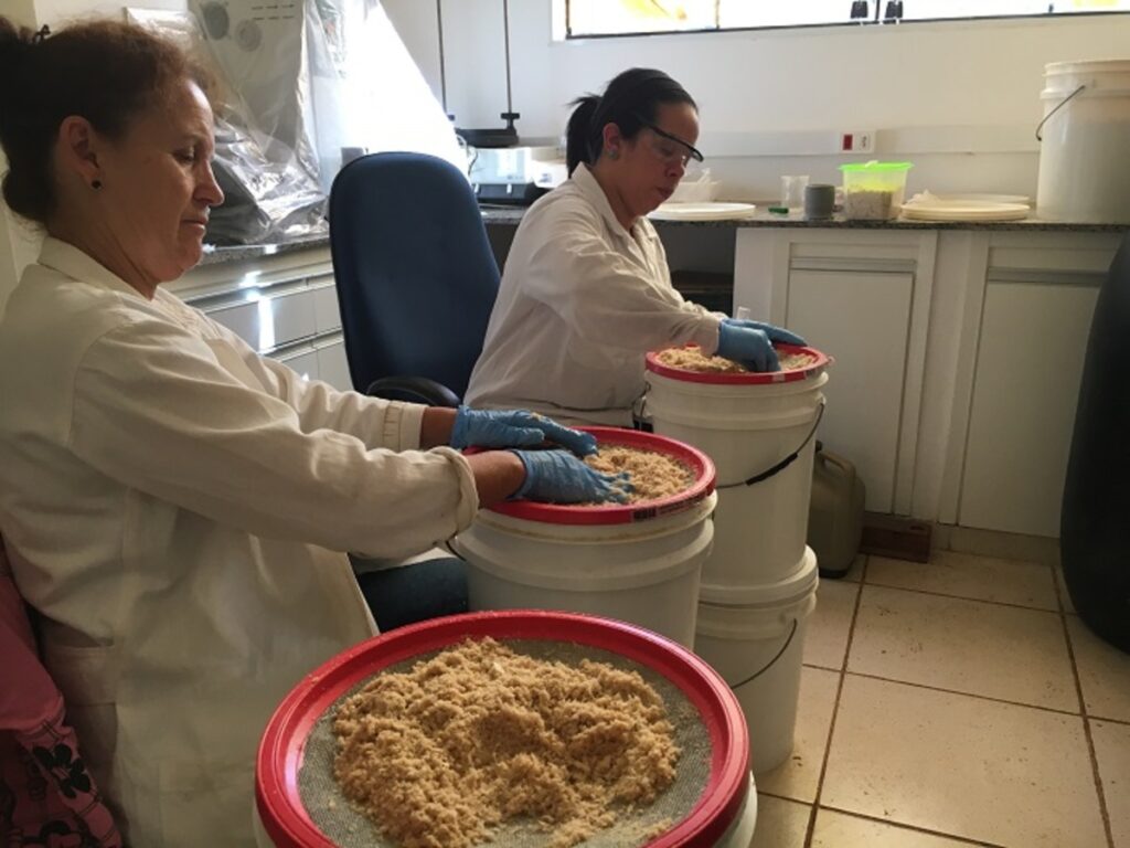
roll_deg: +1.0
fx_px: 947
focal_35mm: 29
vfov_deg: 48.2
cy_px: 424
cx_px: 565
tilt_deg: -15.7
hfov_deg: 61.7
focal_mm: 4.15
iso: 32
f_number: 2.2
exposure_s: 1/30
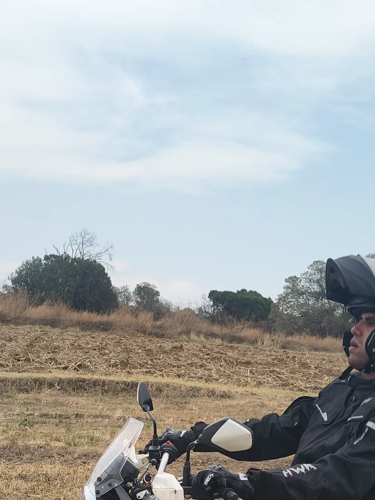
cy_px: 519
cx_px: 142
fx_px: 794
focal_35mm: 55
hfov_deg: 26.5
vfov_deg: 31.8
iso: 101
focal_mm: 5.56
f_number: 1.8
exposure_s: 1/805
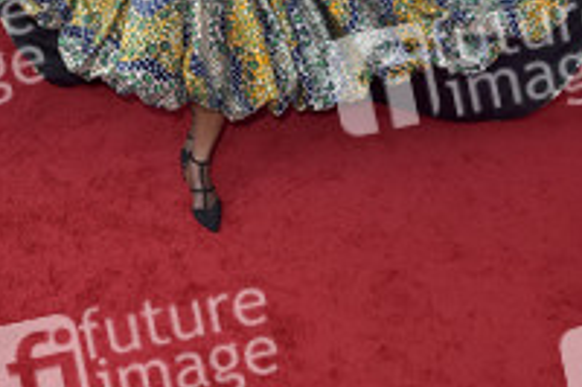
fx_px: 775
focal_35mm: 48
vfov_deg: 25.2
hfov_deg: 40.8
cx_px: 214
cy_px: -79
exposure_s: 1/250
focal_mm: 24
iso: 160
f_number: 7.1
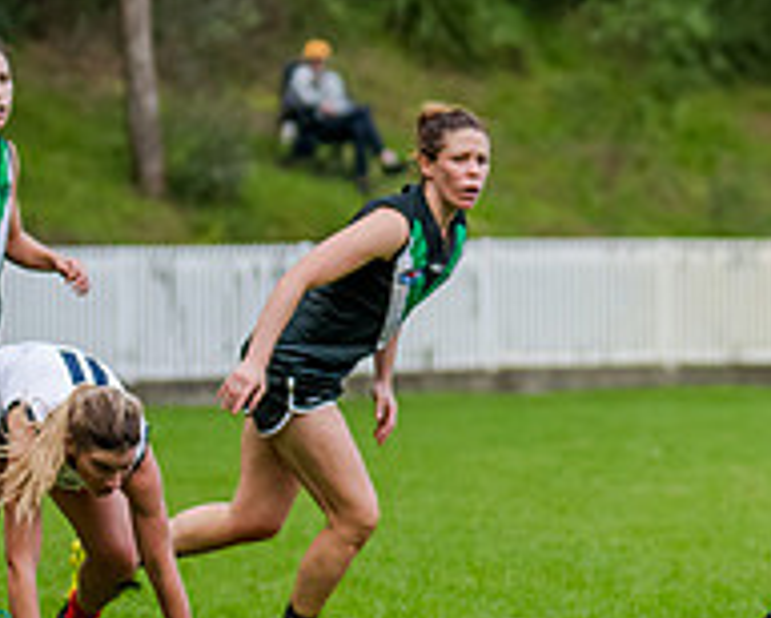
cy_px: 251
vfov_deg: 2.9
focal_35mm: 542
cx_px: 918
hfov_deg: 3.6
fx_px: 12380
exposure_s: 1/1600
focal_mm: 170
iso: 800
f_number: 4
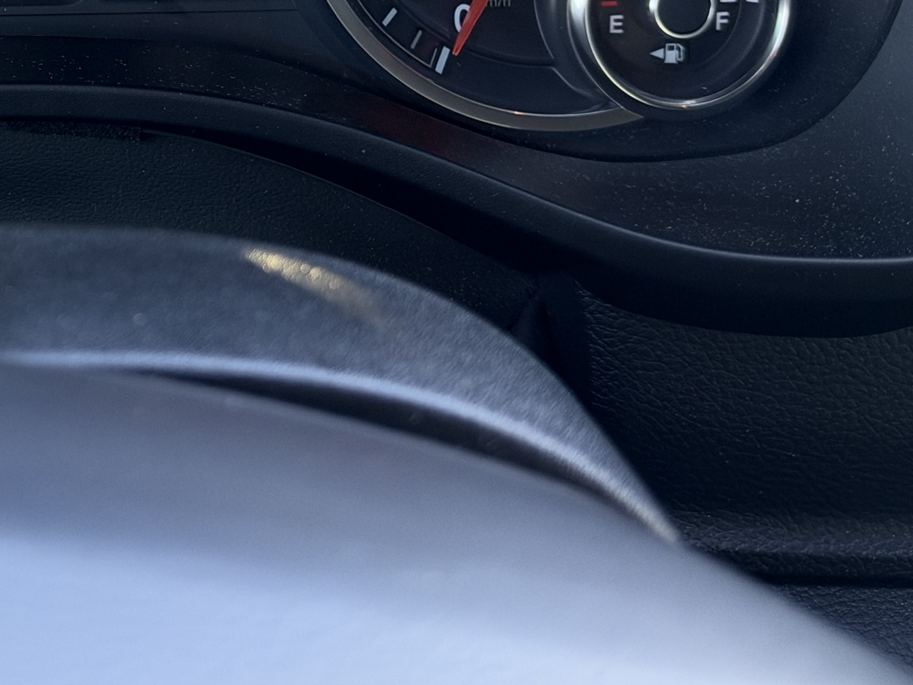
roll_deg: +1.4
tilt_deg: -28.6
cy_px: -4
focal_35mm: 72
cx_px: -151
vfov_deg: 19.8
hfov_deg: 24.7
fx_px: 1899
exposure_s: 1/121
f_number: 1.8
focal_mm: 6.93
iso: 200
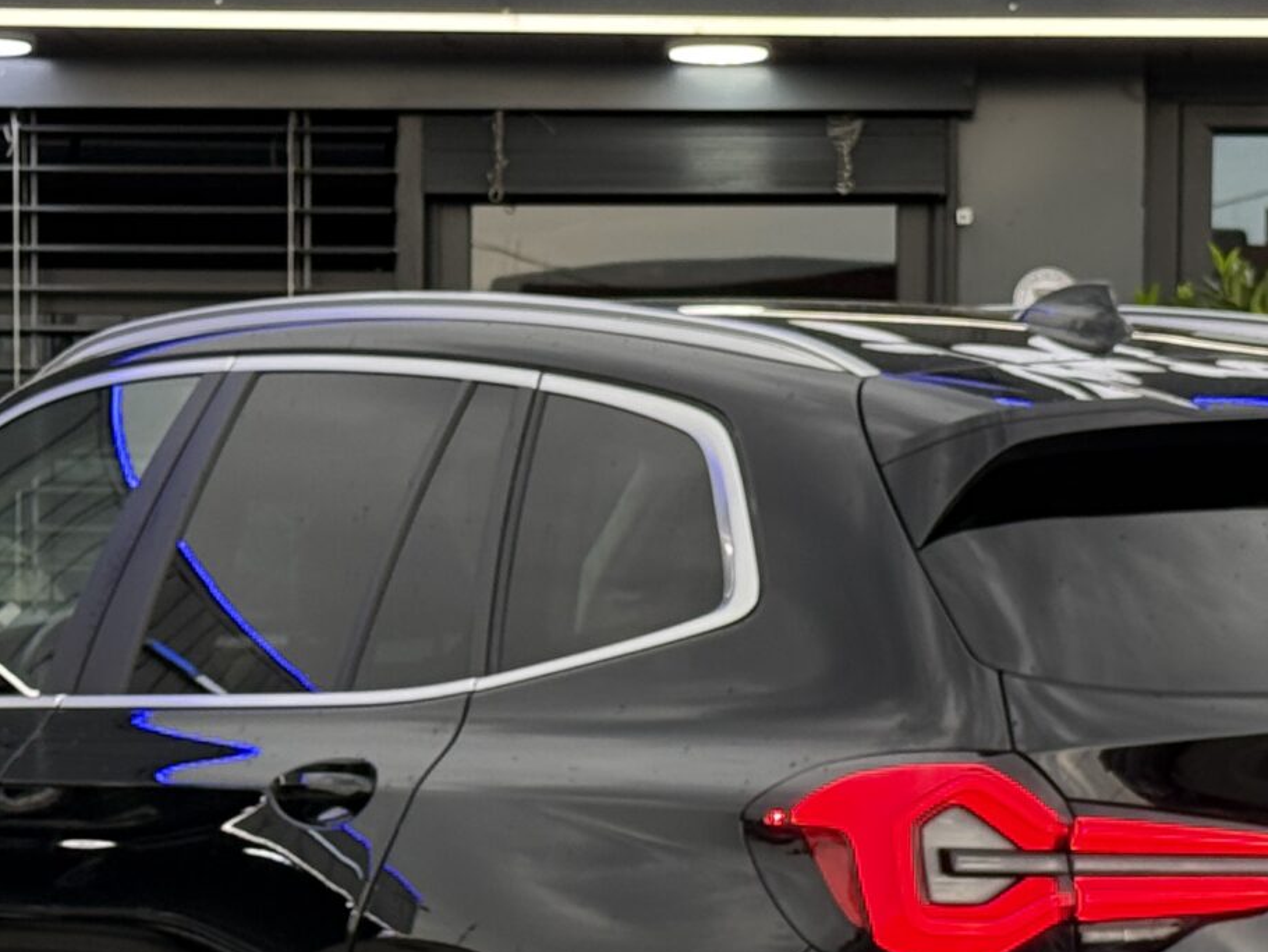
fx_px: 4946
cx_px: 688
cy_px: 693
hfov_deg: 14.6
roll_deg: -0.4
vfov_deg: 11.0
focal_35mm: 135
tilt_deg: -1.5
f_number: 1.78
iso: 160
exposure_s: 1/115
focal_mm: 6.76
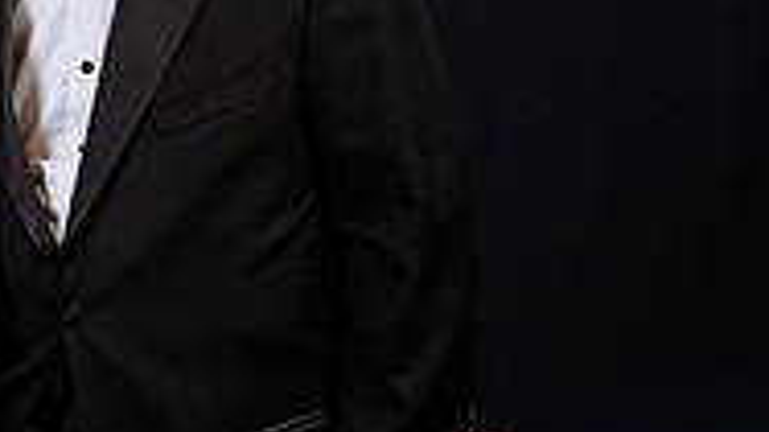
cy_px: 101
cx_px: -329
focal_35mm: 136
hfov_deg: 14.8
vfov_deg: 8.9
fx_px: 2772
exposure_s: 1/125
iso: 500
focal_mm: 40
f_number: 5
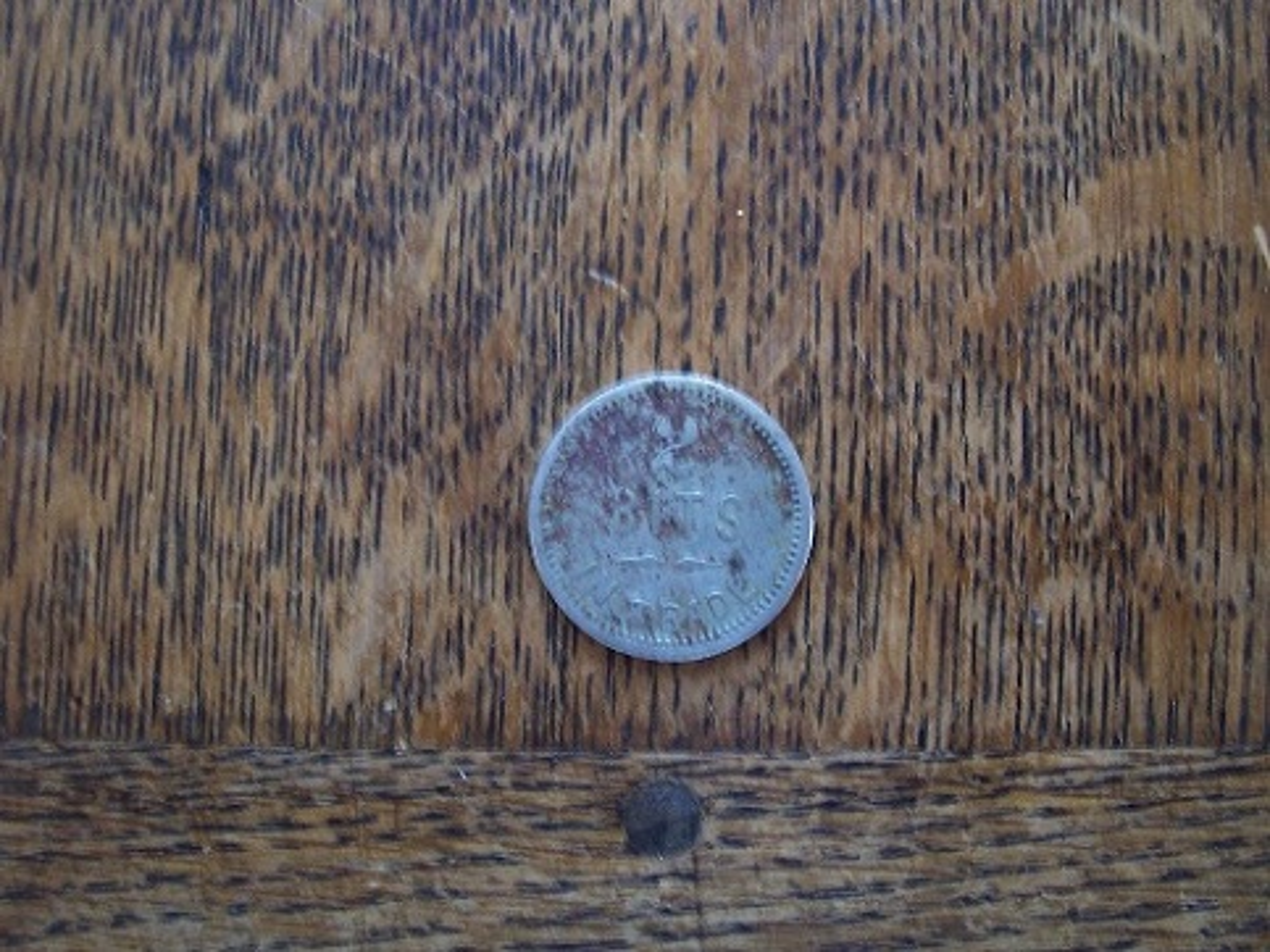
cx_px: 635
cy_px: 476
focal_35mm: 37
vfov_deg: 38.6
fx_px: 1357
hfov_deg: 50.1
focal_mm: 5.6
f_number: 2.8
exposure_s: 1/8
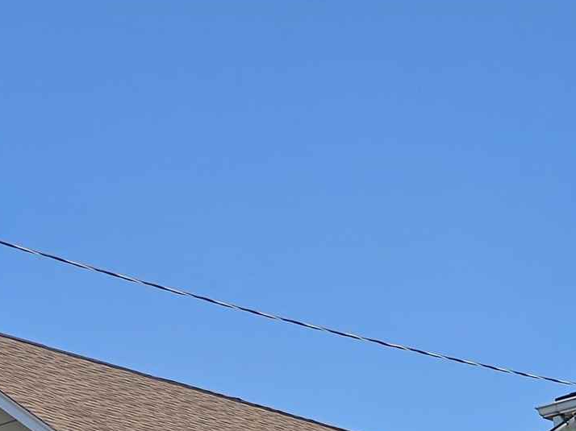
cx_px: 920
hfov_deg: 17.4
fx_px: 1647
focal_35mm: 99
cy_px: 827
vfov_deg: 13.2
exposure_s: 1/734
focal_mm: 6.3
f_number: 1.7
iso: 10
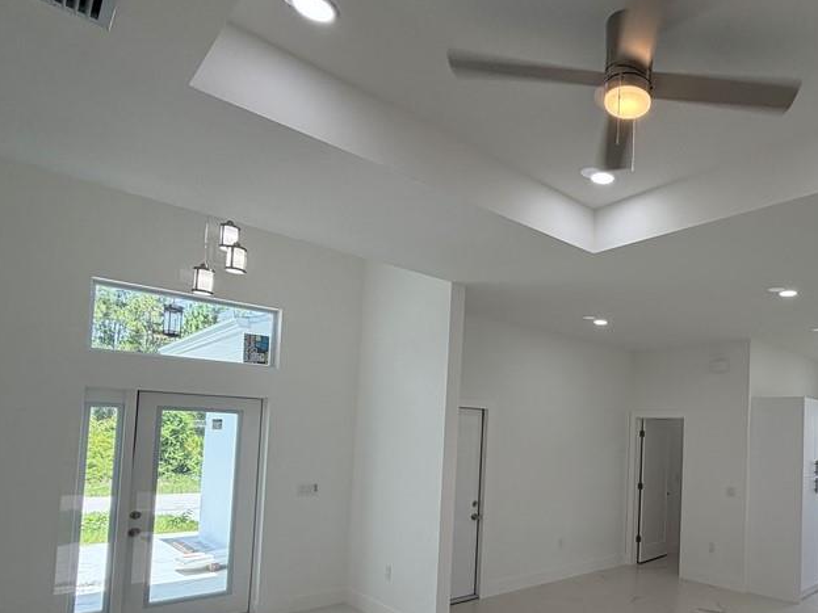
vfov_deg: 57.4
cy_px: 416
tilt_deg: +2.6
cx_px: 625
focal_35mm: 23
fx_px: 543
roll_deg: -2.3
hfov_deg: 68.5
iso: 50
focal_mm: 2.22
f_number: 2.2
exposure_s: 1/158
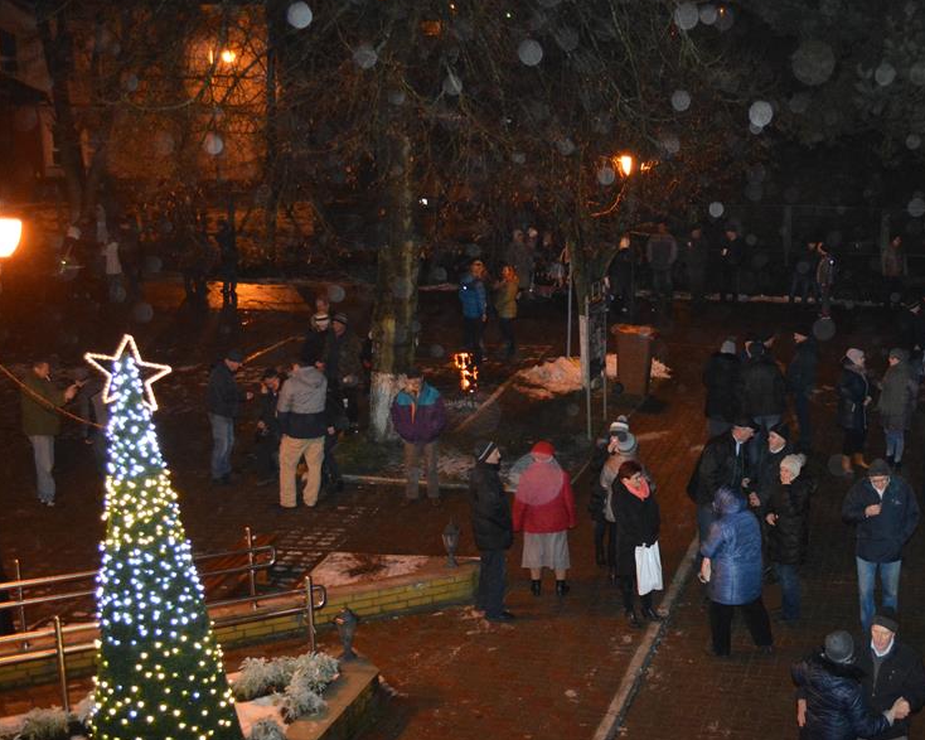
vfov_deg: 28.6
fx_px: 1451
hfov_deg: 34.4
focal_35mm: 53
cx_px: 721
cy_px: 363
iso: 3200
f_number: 4
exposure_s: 1/60
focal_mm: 24
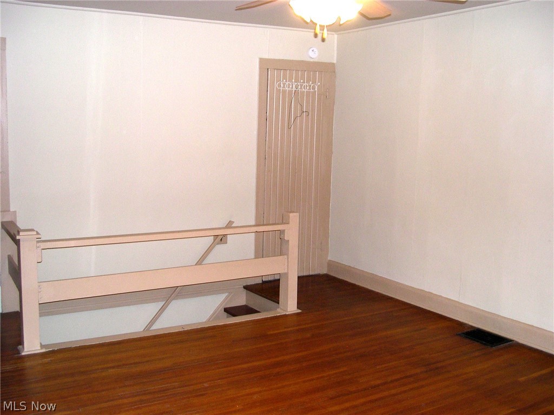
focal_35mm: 38
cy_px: 208
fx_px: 608
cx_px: 277
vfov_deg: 37.7
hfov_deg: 49.0
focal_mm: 8
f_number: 2.8
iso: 157
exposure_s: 1/60
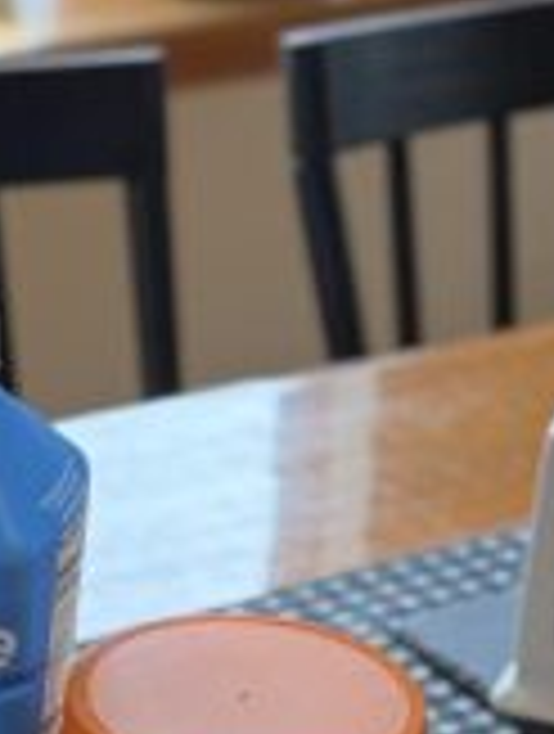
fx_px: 2997
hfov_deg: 10.5
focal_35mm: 141
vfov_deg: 13.2
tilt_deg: -35.2
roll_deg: -4.7
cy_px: 1076
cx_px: 81
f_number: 1.78
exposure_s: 1/120
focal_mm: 6.76
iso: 100
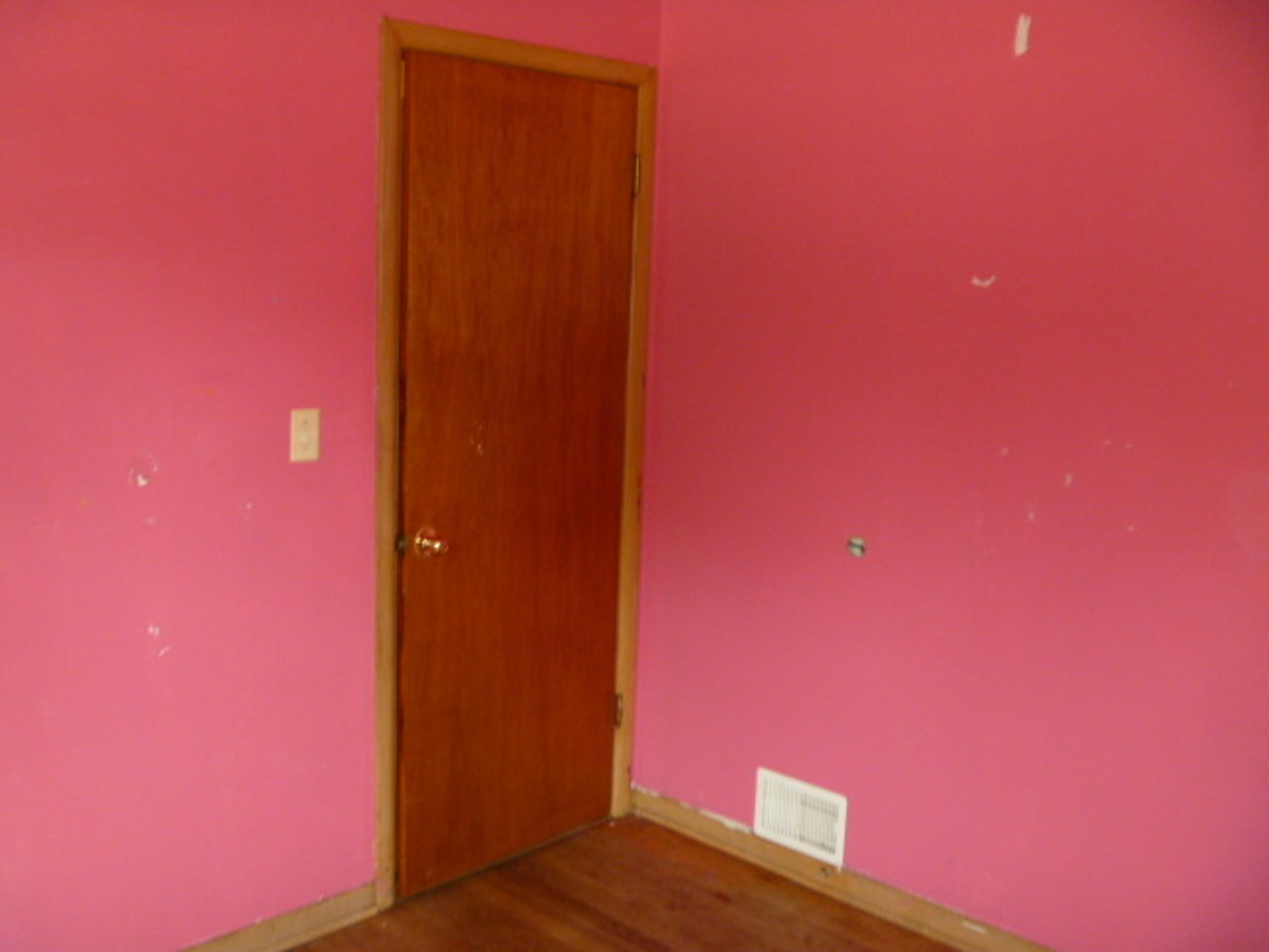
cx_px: 634
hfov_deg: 52.6
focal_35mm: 35
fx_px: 1283
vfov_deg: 40.7
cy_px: 476
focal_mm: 6.3
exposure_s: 1/30
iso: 250
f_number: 3.5
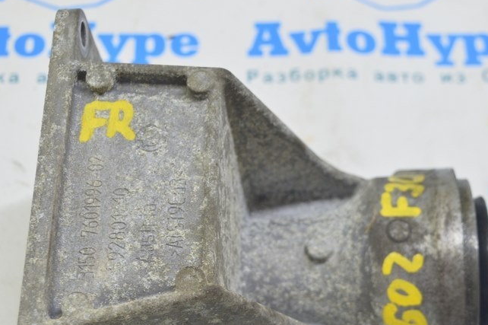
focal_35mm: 84
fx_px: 1135
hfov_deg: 24.3
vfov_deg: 16.2
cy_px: 251
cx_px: 218
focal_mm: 35
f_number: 5.6
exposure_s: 1/20
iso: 400
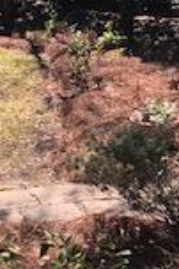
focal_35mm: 123
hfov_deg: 11.1
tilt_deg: -10.9
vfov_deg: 16.5
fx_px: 919
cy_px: 35
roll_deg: -0.1
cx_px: 89
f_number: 1.8
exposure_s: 1/1230
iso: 20
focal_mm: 4
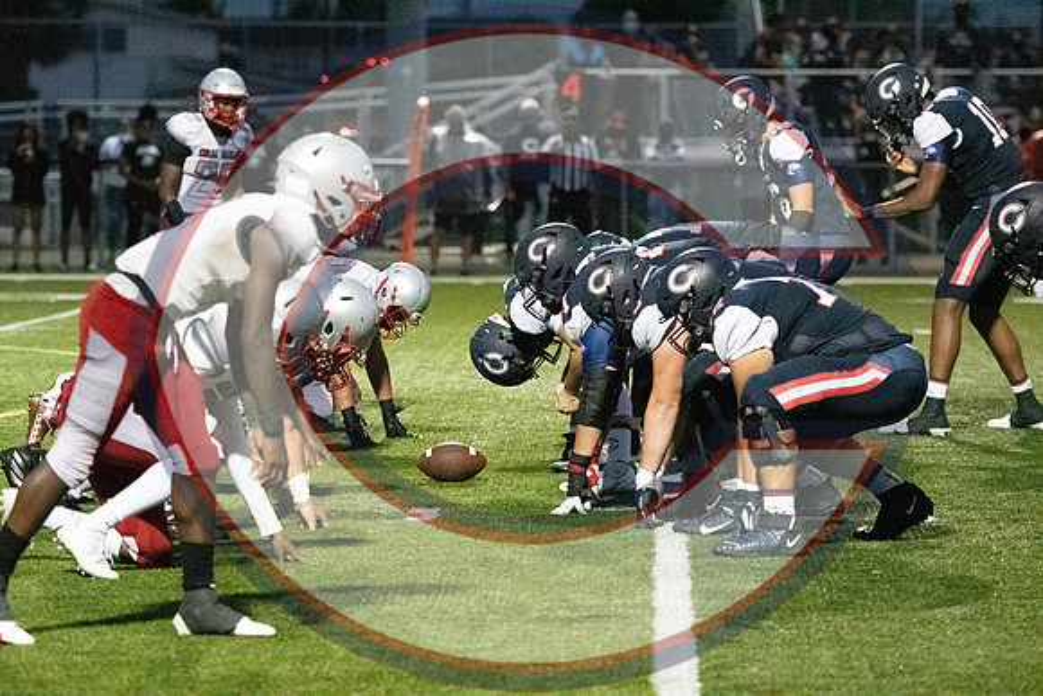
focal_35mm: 180
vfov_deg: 7.6
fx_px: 5216
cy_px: 348
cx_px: 522
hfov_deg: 11.4
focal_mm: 120
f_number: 2.8
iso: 36000
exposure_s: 1/3200
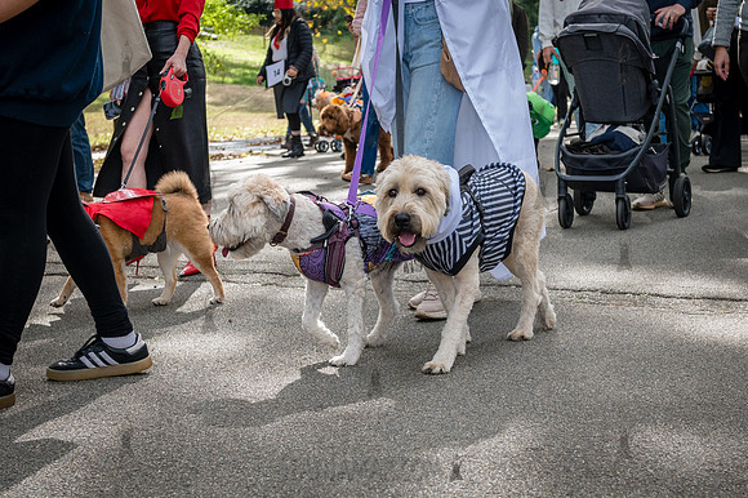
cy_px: 244
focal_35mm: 69
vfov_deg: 19.8
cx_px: 392
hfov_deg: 29.4
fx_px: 1423
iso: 1000
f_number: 5
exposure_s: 1/800
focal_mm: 48
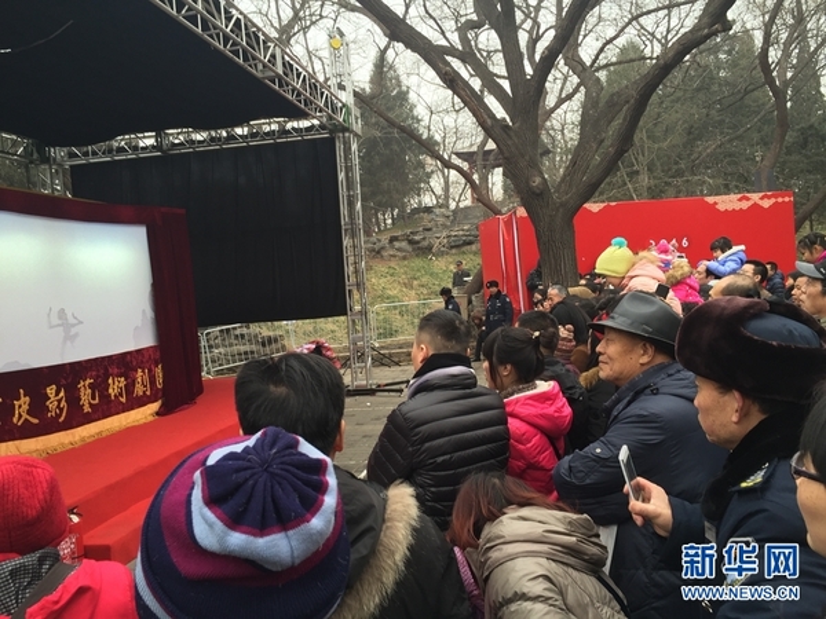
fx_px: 692
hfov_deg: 61.7
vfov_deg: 48.2
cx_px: 413
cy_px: 310
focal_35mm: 29
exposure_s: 1/50
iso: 32
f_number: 2.2
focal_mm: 4.15
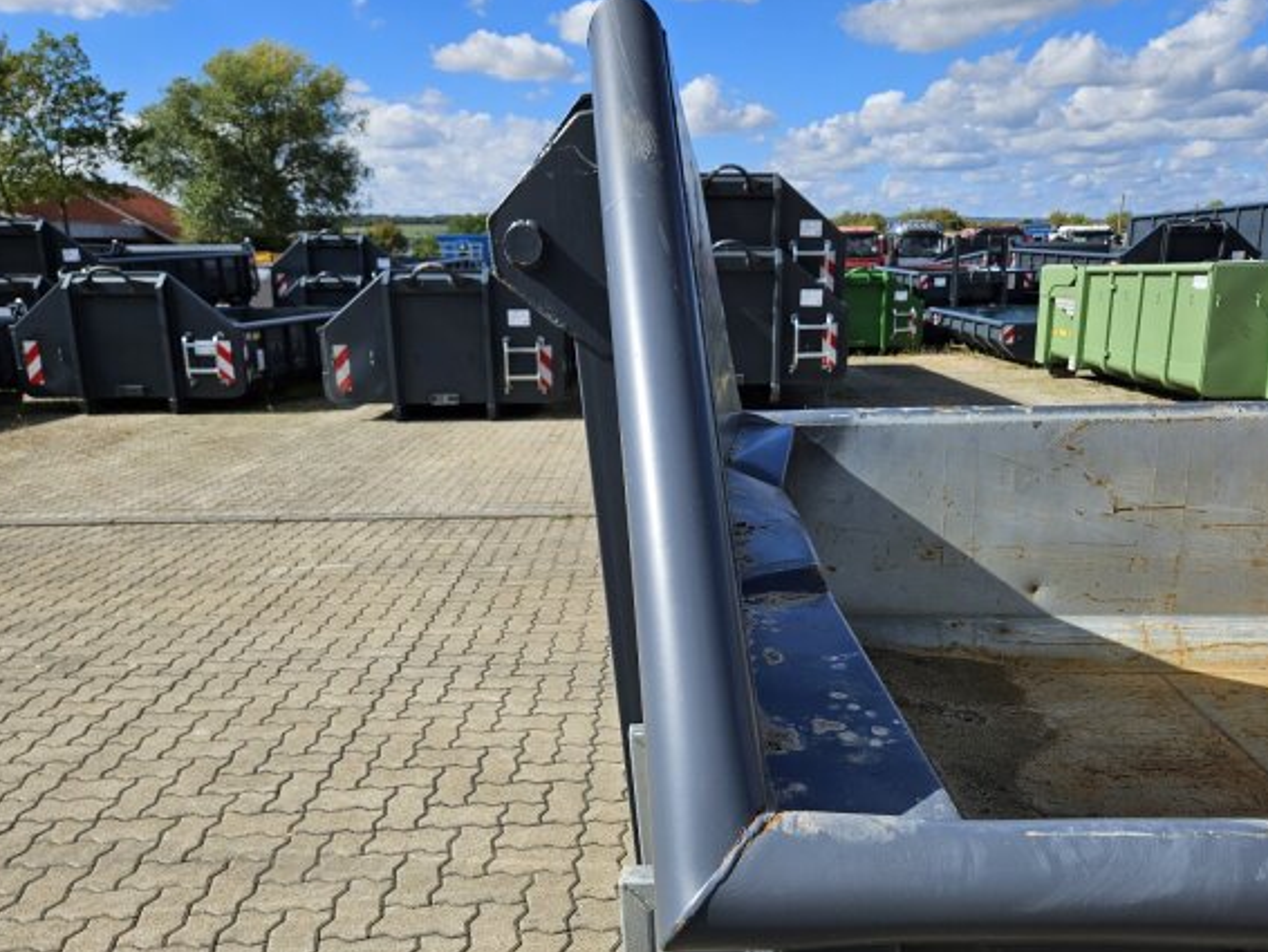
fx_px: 953
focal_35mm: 26
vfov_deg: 53.0
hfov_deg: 67.1
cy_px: 522
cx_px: 692
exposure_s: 1/1894
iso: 25
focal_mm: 5.4
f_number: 1.8
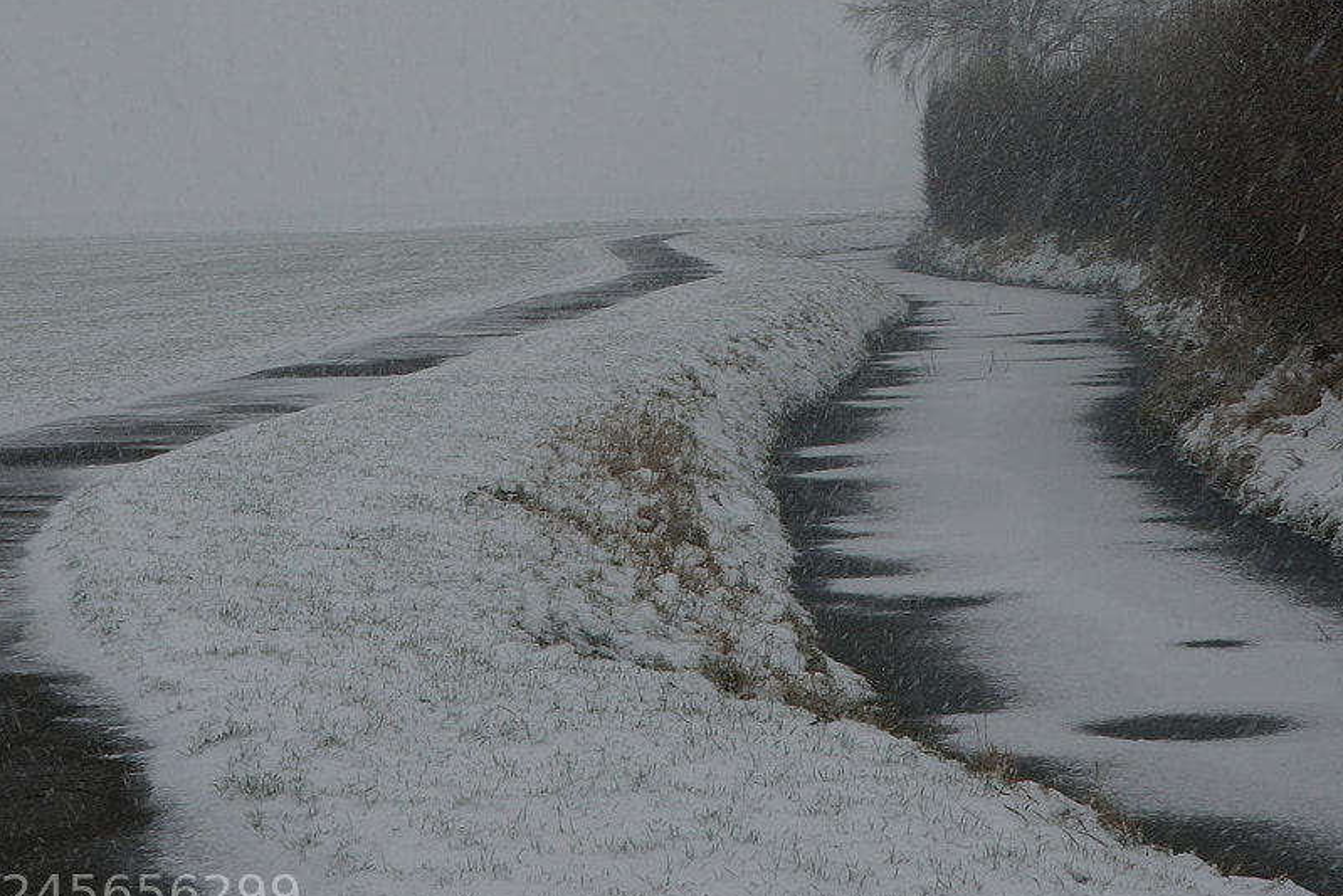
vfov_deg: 14.1
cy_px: 132
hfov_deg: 21.2
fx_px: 3582
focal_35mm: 96
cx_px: 765
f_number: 10
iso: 100
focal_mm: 32
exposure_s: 1/80
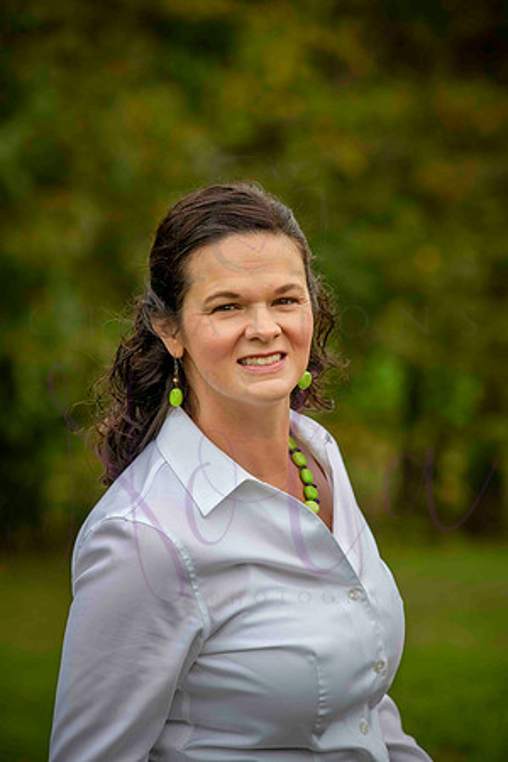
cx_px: 254
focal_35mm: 145
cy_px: 381
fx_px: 3069
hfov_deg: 9.5
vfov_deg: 14.2
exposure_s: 1/800
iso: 1000
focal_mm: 145
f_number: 5.6
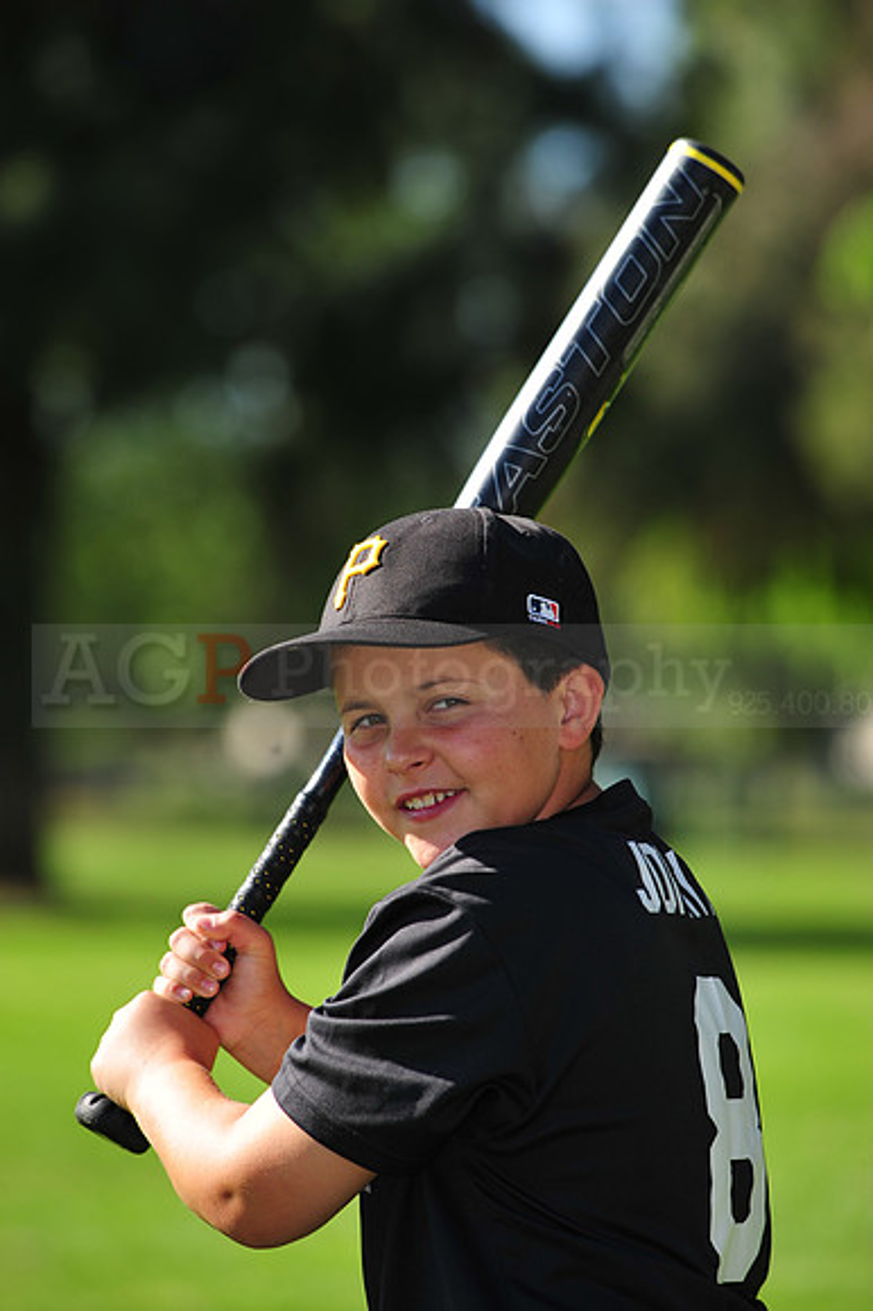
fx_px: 7283
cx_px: 436
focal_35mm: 200
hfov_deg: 6.9
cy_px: 656
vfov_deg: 10.3
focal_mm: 200
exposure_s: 1/800
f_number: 5
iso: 200
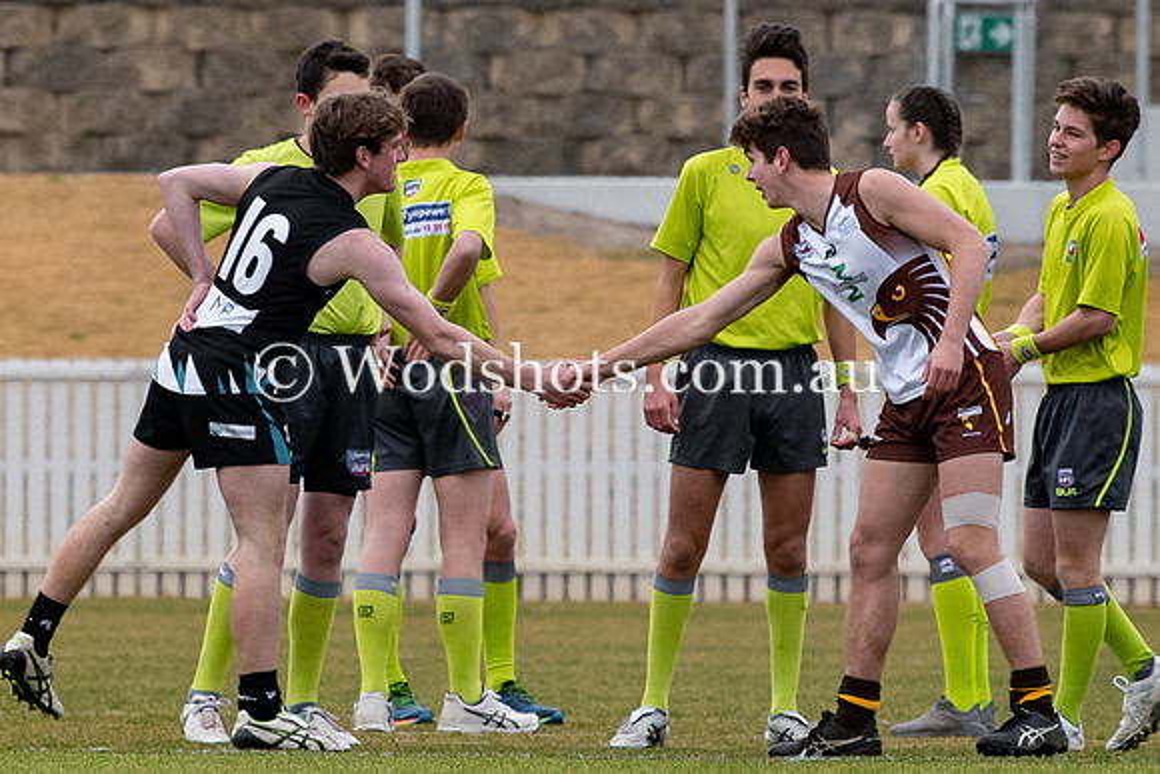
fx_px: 32846
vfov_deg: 1.4
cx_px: 458
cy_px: 325
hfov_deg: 2.0
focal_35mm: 1019
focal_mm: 200
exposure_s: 1/1000
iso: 500
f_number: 4.5
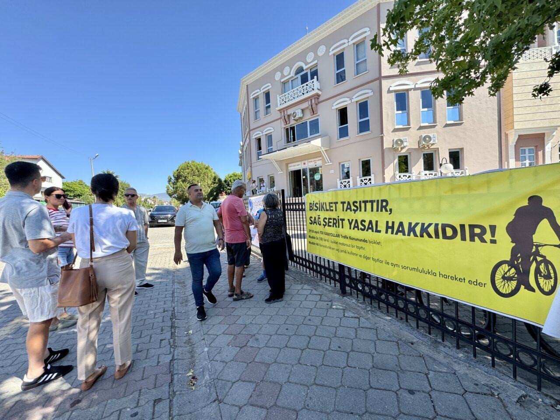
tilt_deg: -0.5
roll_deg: +3.4
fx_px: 226
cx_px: 280
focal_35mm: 14
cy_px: 210
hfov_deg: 102.1
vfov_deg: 85.7
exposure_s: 1/932
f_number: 2.2
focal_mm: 2.22
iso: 50
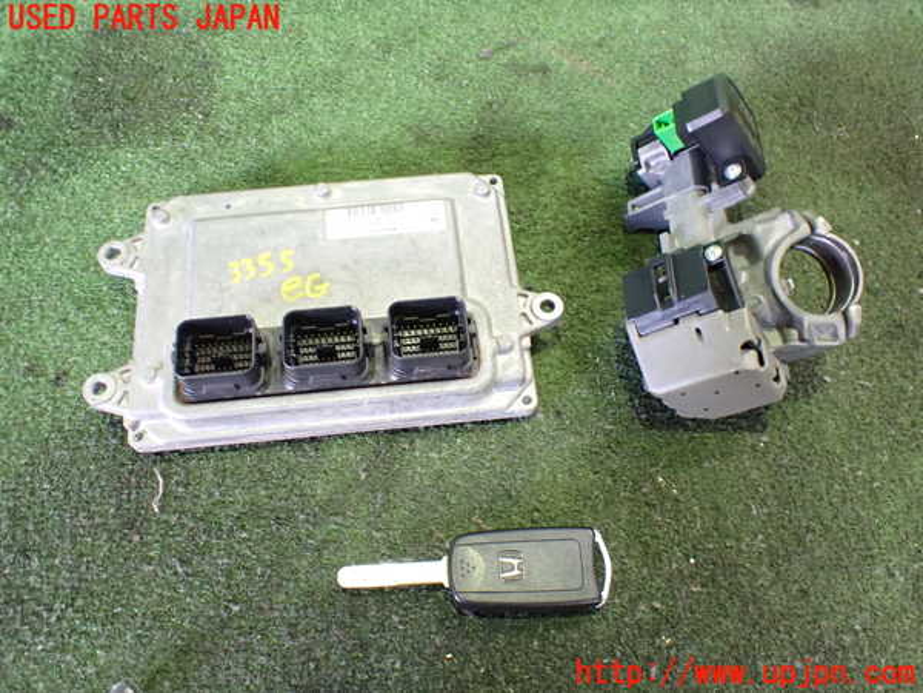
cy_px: 346
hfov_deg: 60.0
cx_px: 462
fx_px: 800
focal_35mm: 30
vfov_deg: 46.8
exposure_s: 1/30
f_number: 2.3
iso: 800
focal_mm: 5.4
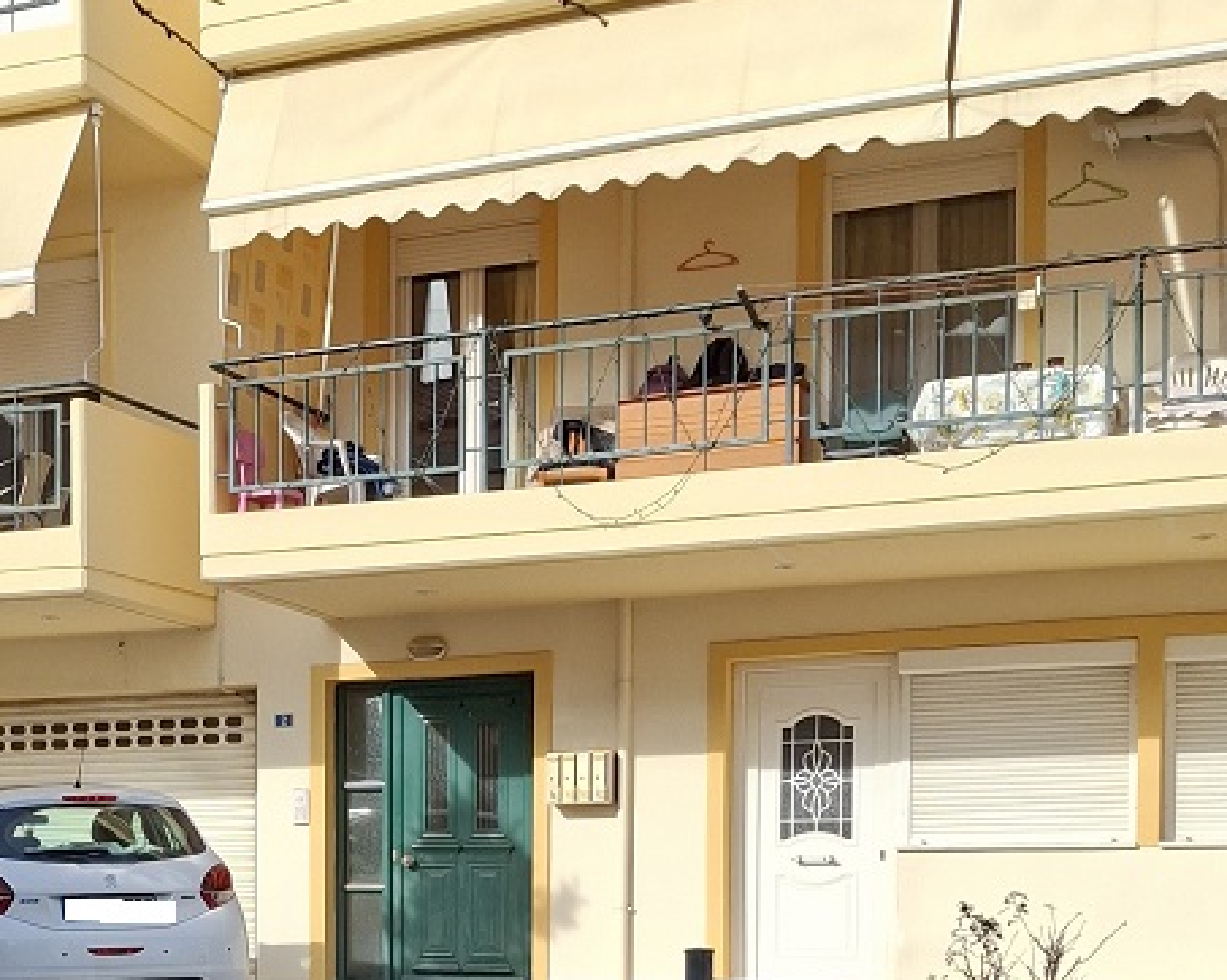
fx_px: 2396
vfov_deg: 22.4
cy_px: 931
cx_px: 154
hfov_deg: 27.8
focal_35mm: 66
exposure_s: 1/1712
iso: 32
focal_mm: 4.69
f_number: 1.8
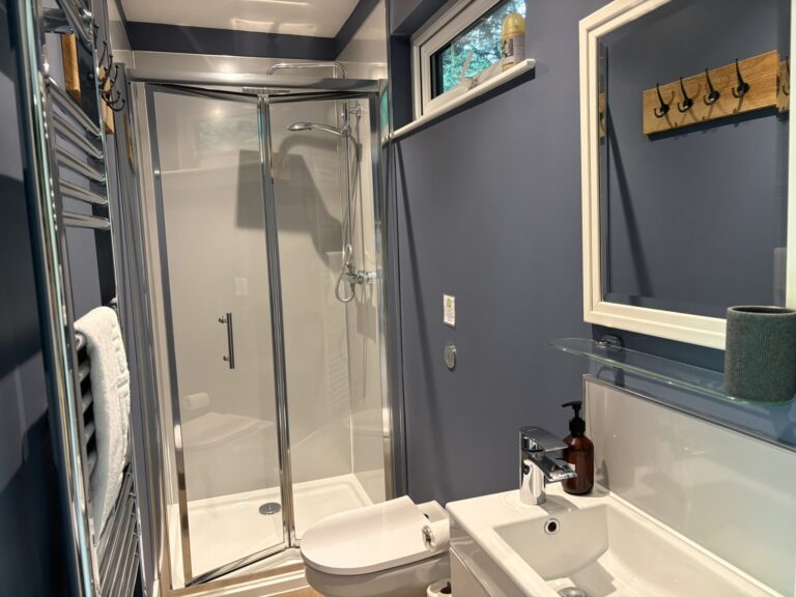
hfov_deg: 67.3
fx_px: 598
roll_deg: +3.2
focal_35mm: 26
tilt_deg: -4.6
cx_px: 398
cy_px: 298
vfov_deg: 53.1
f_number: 1.6
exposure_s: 1/50
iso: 160
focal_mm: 5.96
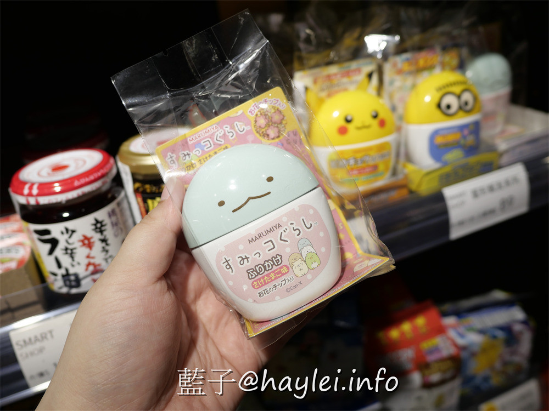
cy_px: 206
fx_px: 476
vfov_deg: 46.8
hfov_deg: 60.0
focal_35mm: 30
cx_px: 274
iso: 200
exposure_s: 1/250
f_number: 2.8
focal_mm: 15
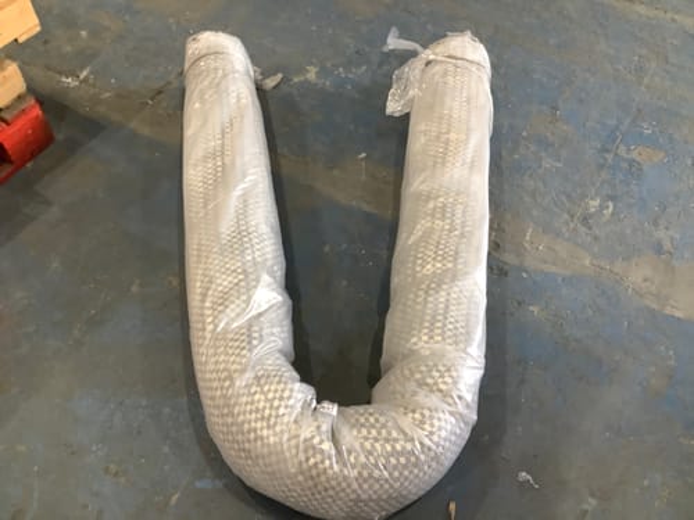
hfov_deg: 58.4
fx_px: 622
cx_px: 347
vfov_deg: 45.4
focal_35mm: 31
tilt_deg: -53.5
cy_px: 260
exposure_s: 1/50
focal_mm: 3.3
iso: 160
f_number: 2.4
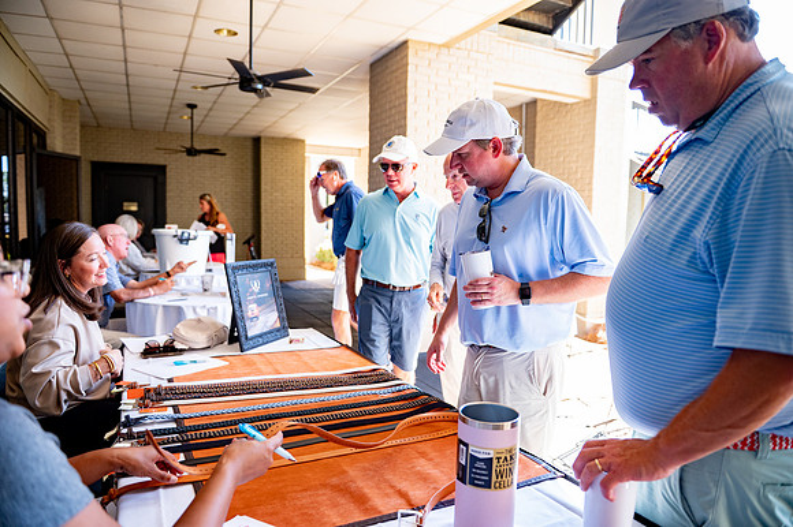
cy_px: 264
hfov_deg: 73.8
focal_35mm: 24
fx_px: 528
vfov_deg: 53.1
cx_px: 396
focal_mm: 24
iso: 800
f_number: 2.8
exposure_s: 1/400
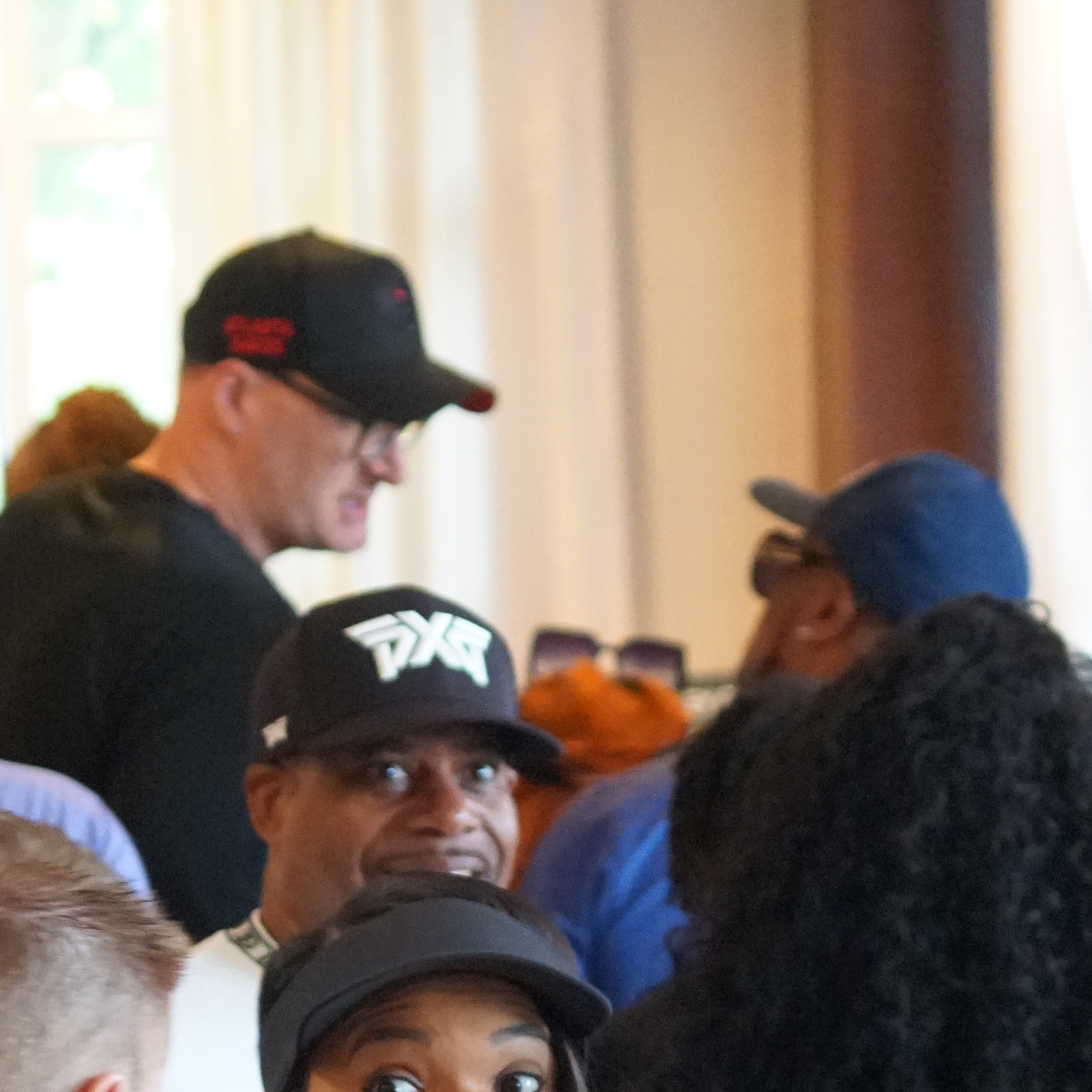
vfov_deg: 6.2
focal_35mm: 283
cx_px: 365
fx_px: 10100
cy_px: 775
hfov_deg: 6.2
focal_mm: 70
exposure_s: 1/60
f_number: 4
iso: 6400
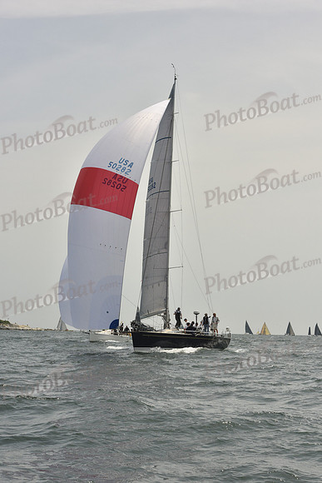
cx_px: 161
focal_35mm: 70
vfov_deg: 28.8
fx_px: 939
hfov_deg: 19.5
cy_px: 242
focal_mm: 70
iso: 400
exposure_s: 1/1600
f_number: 10
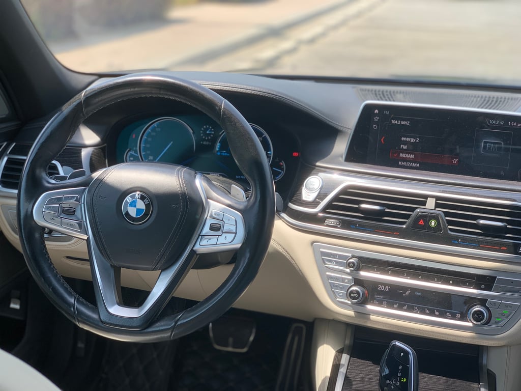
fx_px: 783
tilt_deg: -15.0
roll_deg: -1.6
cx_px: 260
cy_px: 196
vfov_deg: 28.0
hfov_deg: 36.8
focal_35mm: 52
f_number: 2.4
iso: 16
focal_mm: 6
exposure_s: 1/122
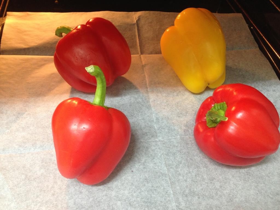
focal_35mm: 33
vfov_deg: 42.9
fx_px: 267
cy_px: 105
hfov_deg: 55.4
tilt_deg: -48.8
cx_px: 140
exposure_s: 1/20
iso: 160
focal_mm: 4.12
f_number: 2.4
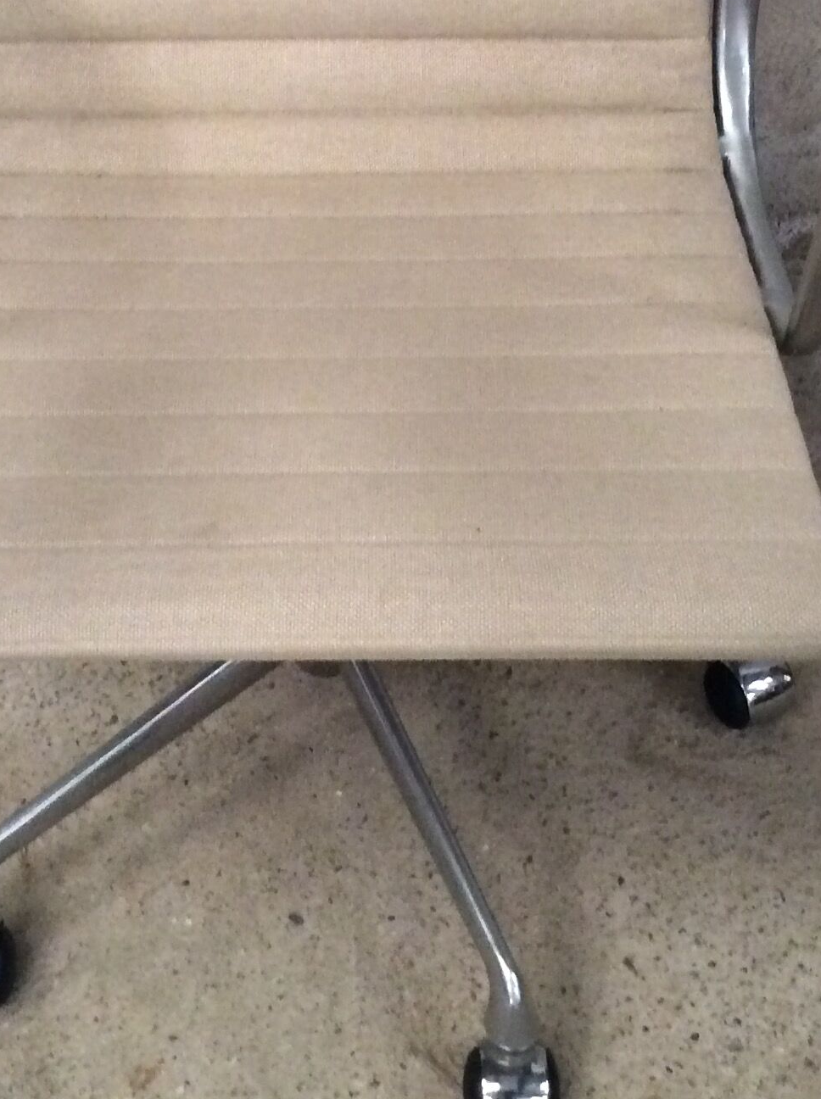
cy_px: 258
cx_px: 315
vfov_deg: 29.8
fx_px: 2029
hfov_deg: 22.8
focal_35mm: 64
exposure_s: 1/17
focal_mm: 3.3
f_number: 2.4
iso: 400
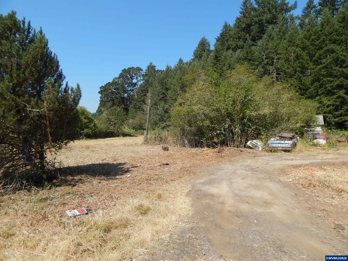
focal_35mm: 23
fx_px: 231
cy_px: 130
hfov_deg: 73.9
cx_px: 174
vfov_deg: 58.9
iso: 125
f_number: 6
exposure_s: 1/400
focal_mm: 4
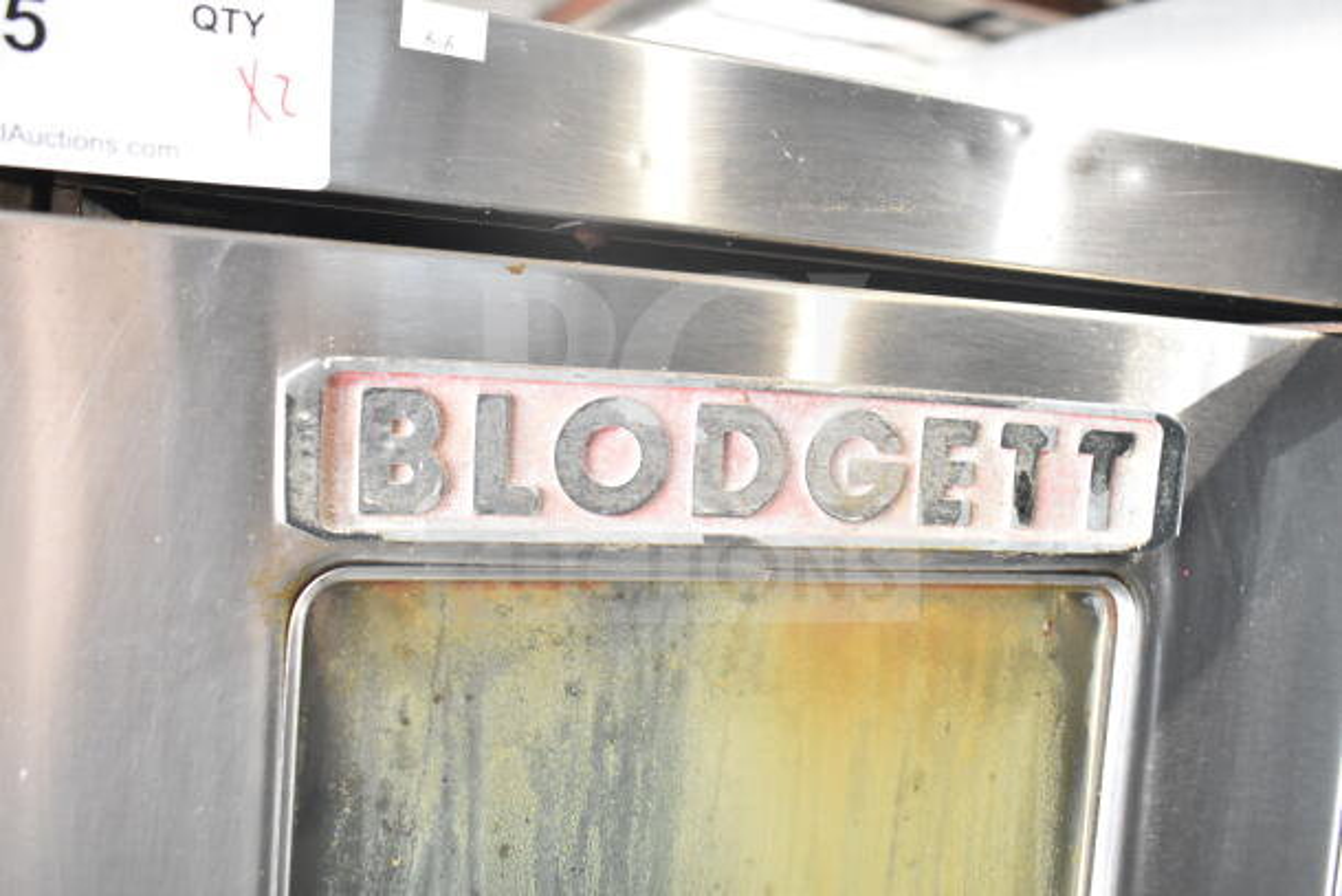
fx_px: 1230
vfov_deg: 40.0
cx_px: 671
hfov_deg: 57.2
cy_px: 448
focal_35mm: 33
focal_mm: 22
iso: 1600
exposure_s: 1/80
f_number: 4.5
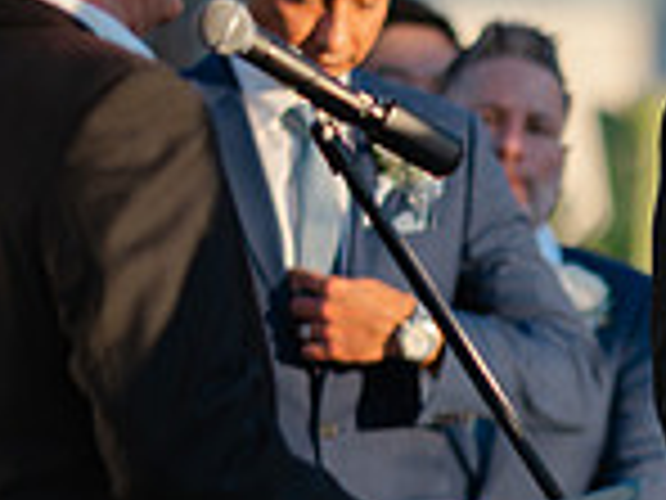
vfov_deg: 3.8
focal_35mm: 396
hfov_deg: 5.0
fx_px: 7619
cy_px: 387
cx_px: 1004
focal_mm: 105
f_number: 1.4
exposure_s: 1/5000
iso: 100
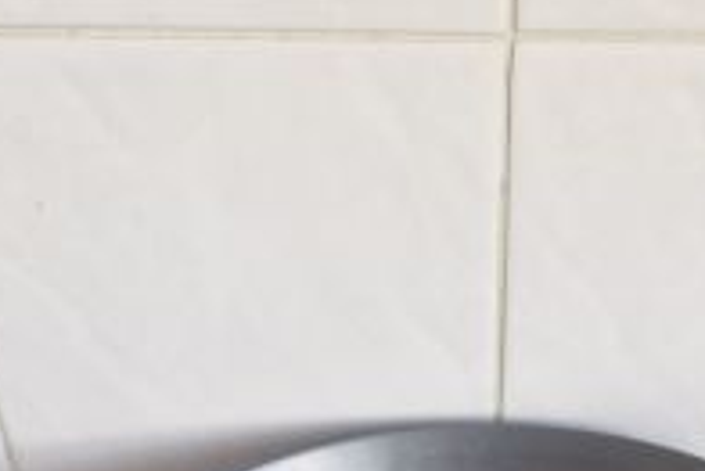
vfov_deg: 15.7
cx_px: 459
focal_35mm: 67
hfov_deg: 29.9
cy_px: 960
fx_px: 1313
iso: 50
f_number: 1.8
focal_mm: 6.4
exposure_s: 1/120
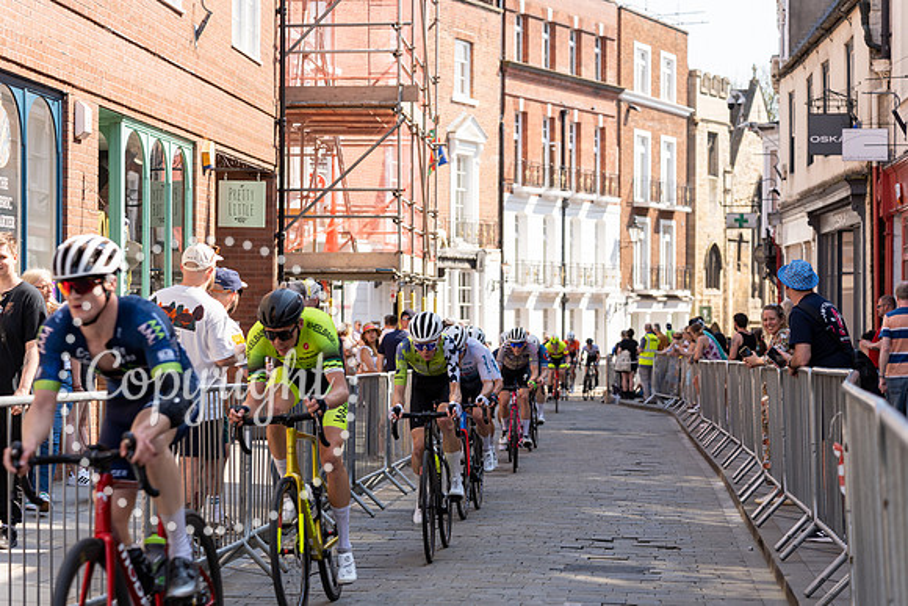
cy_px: 303
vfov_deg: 18.2
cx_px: 454
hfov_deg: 27.0
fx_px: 1892
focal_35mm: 75
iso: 100
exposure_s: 1/400
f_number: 4
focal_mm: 75
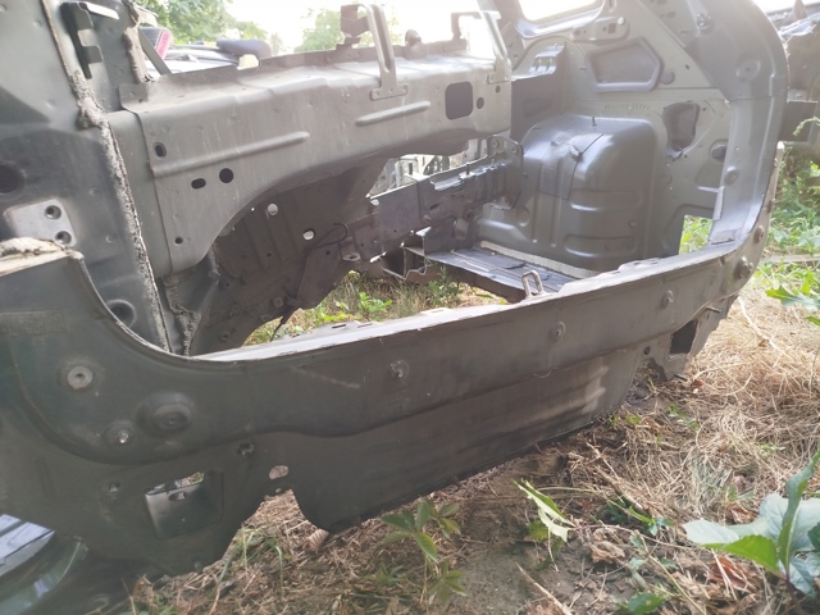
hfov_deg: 71.6
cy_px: 308
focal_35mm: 24
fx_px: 569
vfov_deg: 56.8
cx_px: 410
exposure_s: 1/33
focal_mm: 5.31
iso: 125
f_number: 1.7
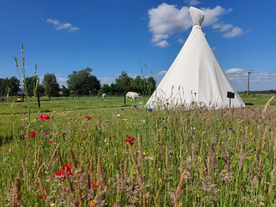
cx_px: 138
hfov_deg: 69.4
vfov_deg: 54.9
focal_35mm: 25
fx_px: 199
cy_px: 104
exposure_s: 1/2945
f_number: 1.79
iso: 50
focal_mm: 4.71
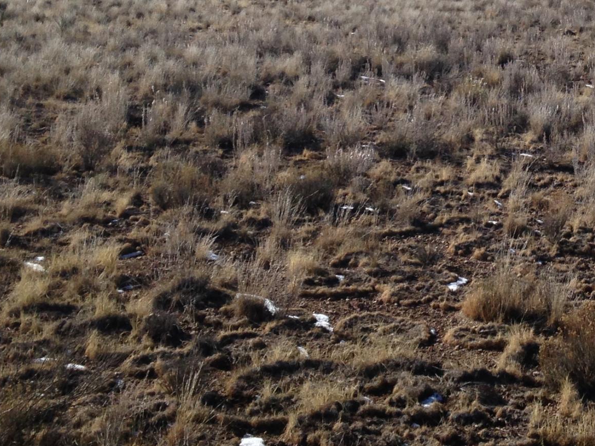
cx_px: 555
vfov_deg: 17.0
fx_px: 1461
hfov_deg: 22.4
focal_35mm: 85
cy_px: 10
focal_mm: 4.12
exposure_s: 1/2088
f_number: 2.4
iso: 50
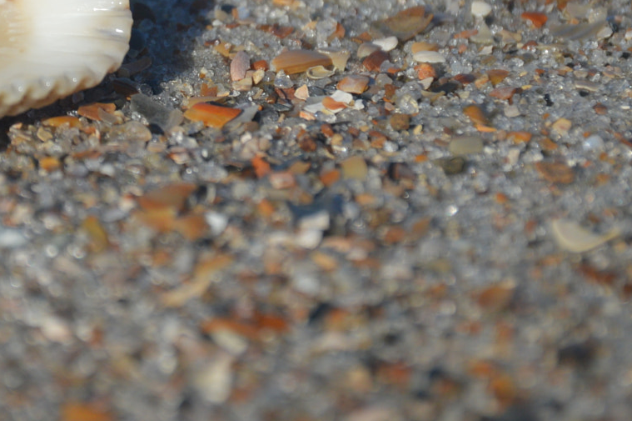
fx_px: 9585
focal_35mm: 546
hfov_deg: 3.8
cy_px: -22
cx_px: 151
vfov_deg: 2.5
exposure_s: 1/2000
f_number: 5.6
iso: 180
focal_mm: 135
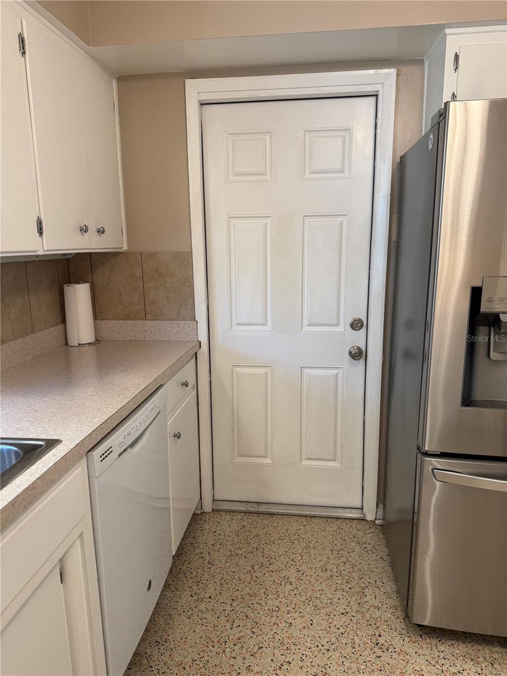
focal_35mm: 24
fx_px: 469
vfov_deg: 71.6
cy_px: 338
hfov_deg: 56.8
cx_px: 254
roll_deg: +0.4
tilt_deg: -11.1
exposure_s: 1/60
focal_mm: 6.76
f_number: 1.78
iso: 125
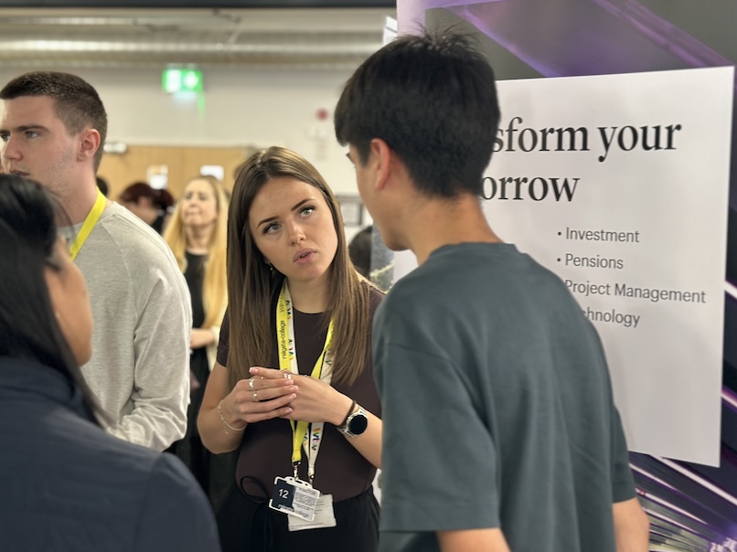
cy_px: 303
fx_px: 1298
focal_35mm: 61
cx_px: 395
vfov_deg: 24.0
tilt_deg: -4.7
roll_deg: -2.6
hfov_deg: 31.7
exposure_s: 1/33
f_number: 1.78
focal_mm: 6.86
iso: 250
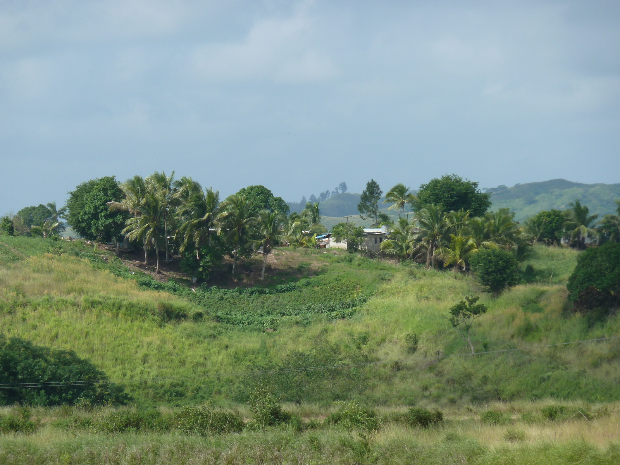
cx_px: 310
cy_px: 232
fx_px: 4030
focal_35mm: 225
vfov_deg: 6.6
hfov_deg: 8.8
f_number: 5
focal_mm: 37
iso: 80
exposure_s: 1/400
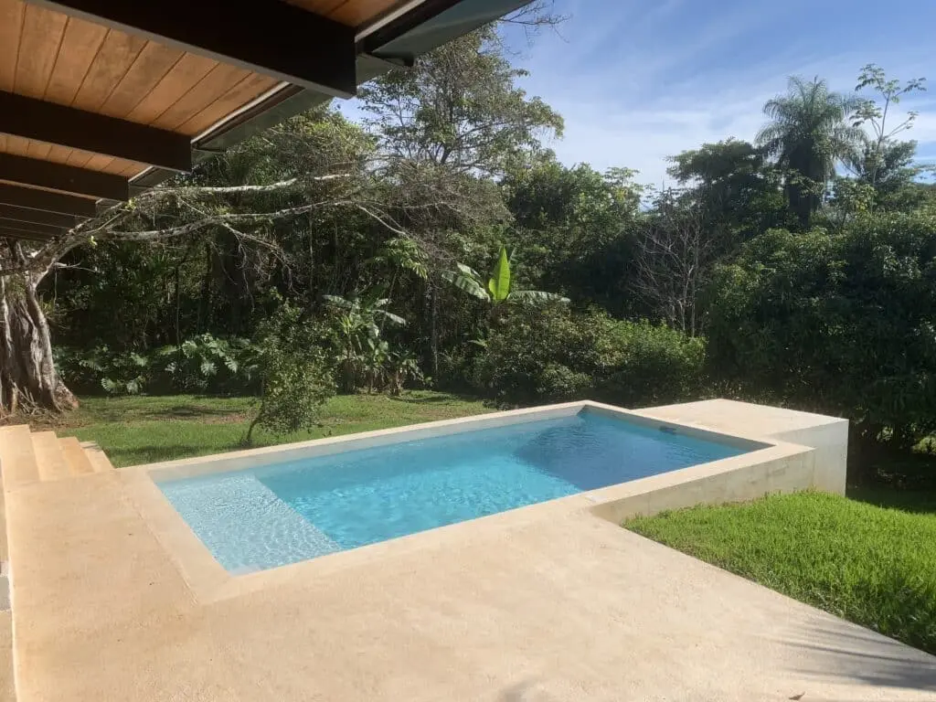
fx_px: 703
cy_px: 351
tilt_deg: -4.7
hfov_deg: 67.3
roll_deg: +0.5
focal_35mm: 26
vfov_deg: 53.1
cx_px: 468
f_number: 1.8
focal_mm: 4.25
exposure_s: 1/2545
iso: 25
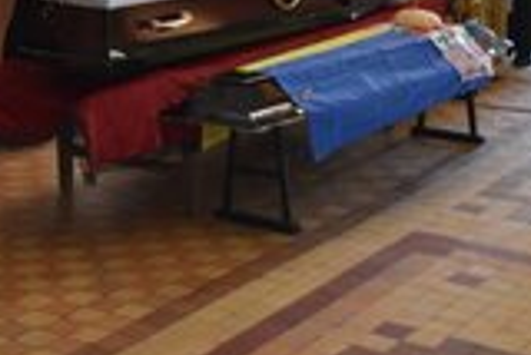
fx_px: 1329
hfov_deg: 22.6
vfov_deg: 14.8
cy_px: -41
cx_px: 209
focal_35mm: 90
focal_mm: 24
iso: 1600
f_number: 3.8
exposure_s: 1/60
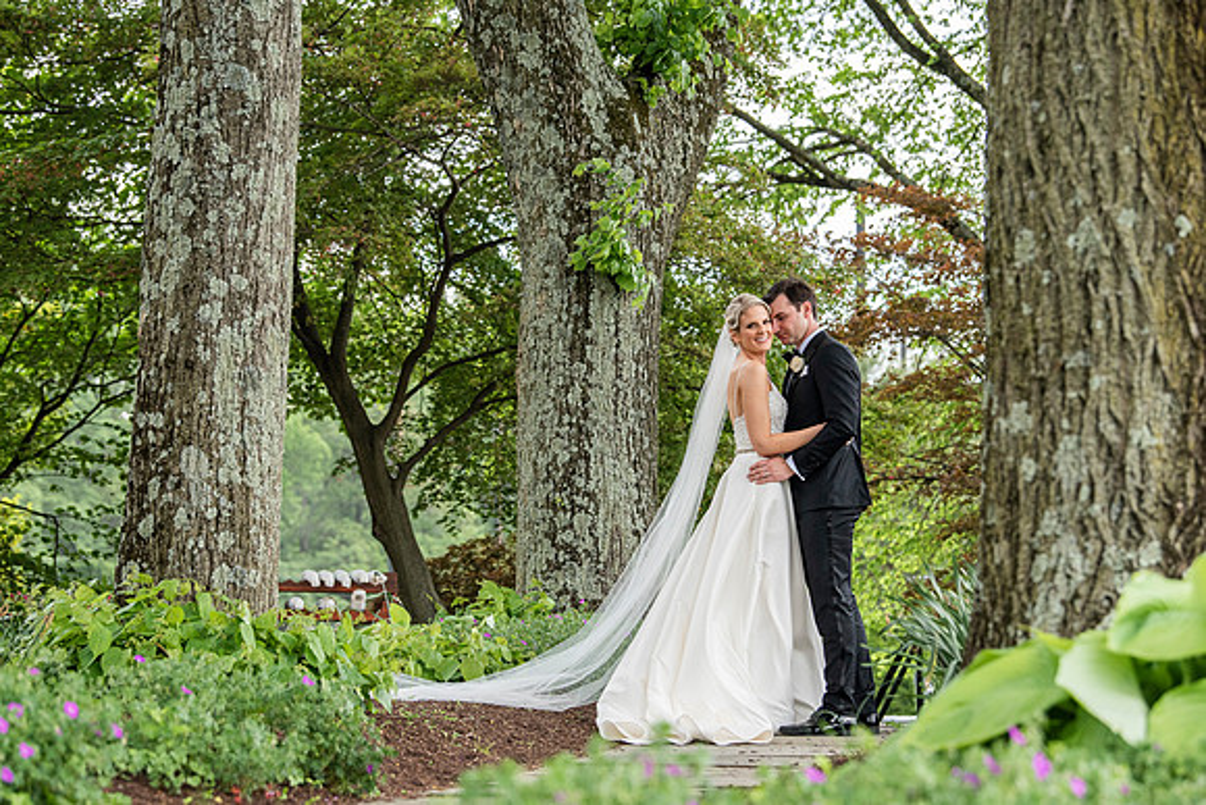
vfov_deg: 13.7
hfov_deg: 20.4
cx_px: 603
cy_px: 402
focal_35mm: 100
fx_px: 3351
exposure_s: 1/400
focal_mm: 100
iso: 1000
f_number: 4.5
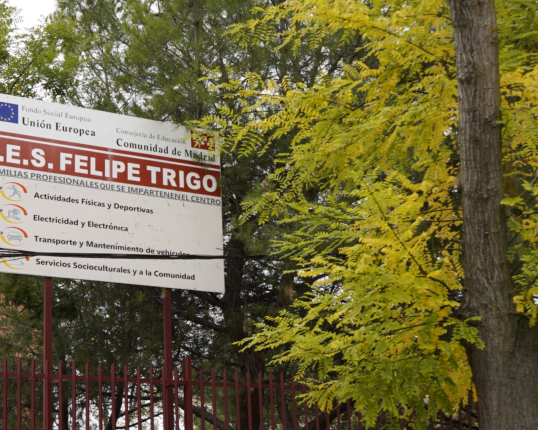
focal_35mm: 62
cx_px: 63
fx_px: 987
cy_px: 286
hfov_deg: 29.3
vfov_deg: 24.5
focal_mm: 24
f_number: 4.5
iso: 100
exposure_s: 1/80
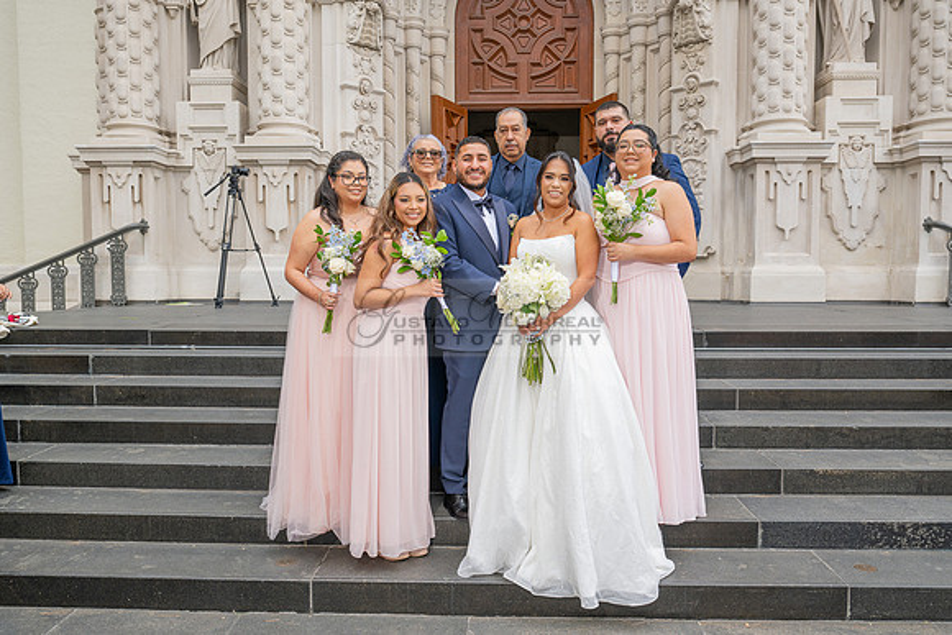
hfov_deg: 65.5
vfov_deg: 46.4
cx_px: 476
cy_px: 318
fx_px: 741
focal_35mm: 28
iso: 200
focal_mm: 28
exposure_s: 1/200
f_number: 5.6
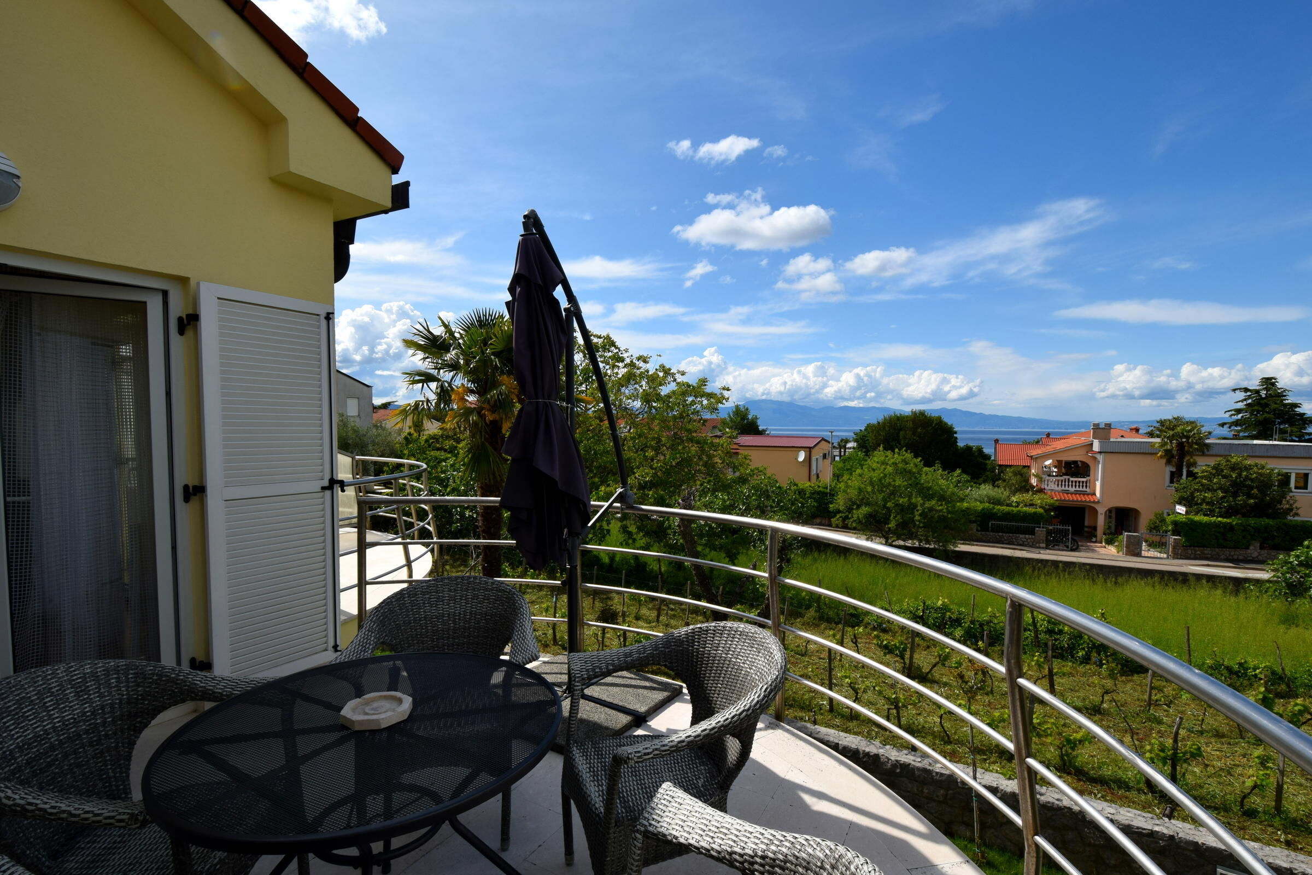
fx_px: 547
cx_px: 656
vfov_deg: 77.3
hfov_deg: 100.4
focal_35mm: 15
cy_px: 438
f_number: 10
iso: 200
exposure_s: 1/400
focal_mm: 10
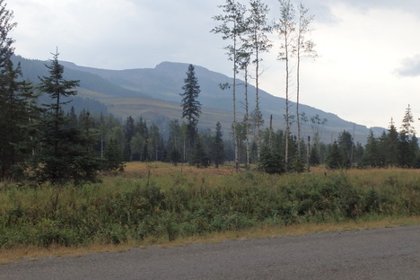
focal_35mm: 40
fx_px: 467
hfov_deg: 48.4
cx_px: 219
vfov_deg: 33.4
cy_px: 130
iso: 125
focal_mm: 6.4
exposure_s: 1/640
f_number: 4.5
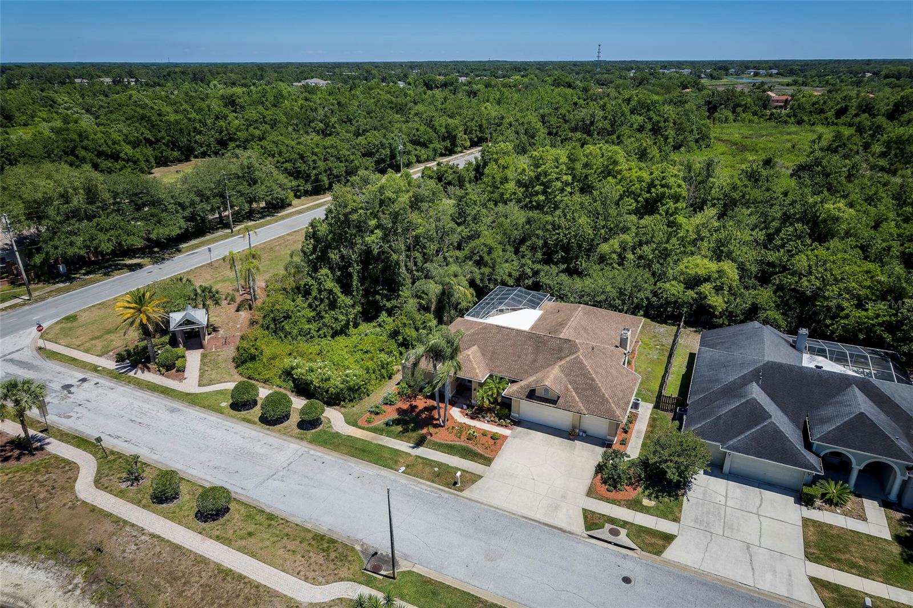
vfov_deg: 57.2
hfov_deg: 78.6
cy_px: 304
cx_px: 456
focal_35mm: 22
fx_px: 558
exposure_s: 1/2000
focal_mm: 8.38
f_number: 2.8
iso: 100
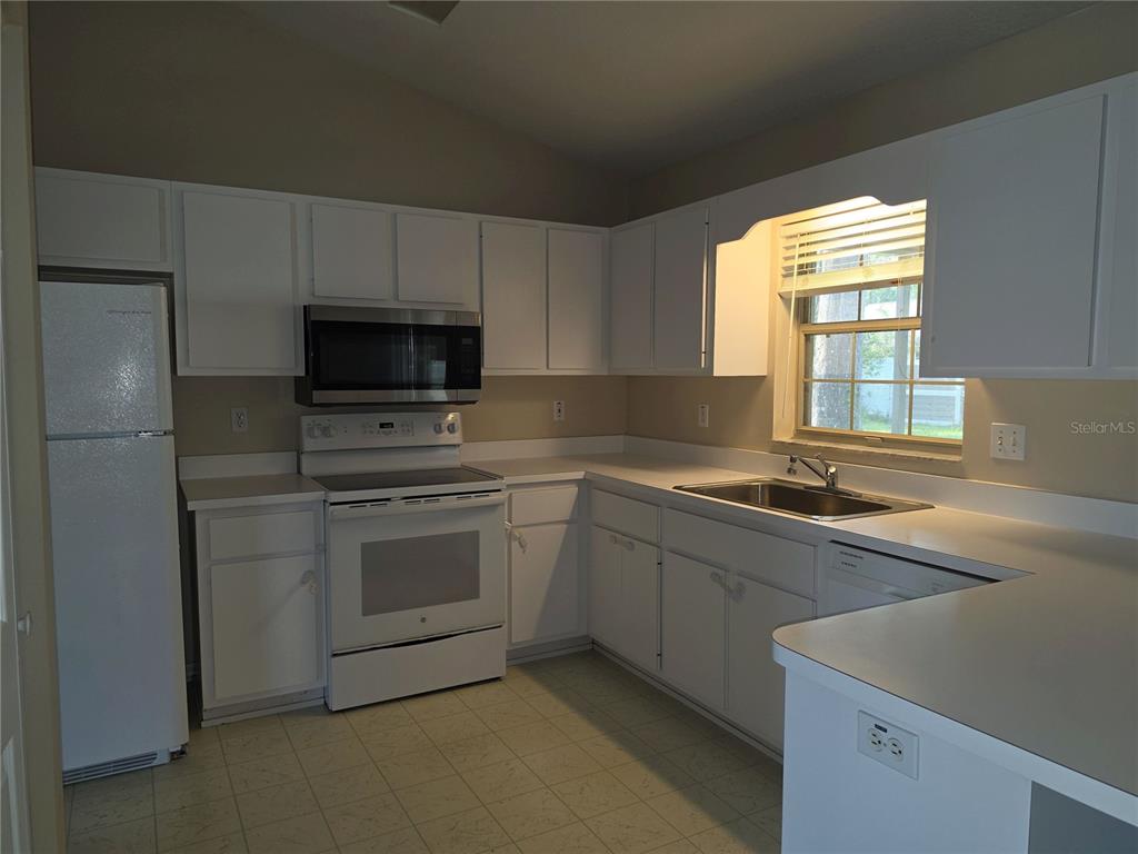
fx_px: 756
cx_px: 569
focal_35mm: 23
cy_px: 427
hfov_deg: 73.9
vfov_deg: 58.9
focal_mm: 6.5
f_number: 1.4
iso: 64
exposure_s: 1/60
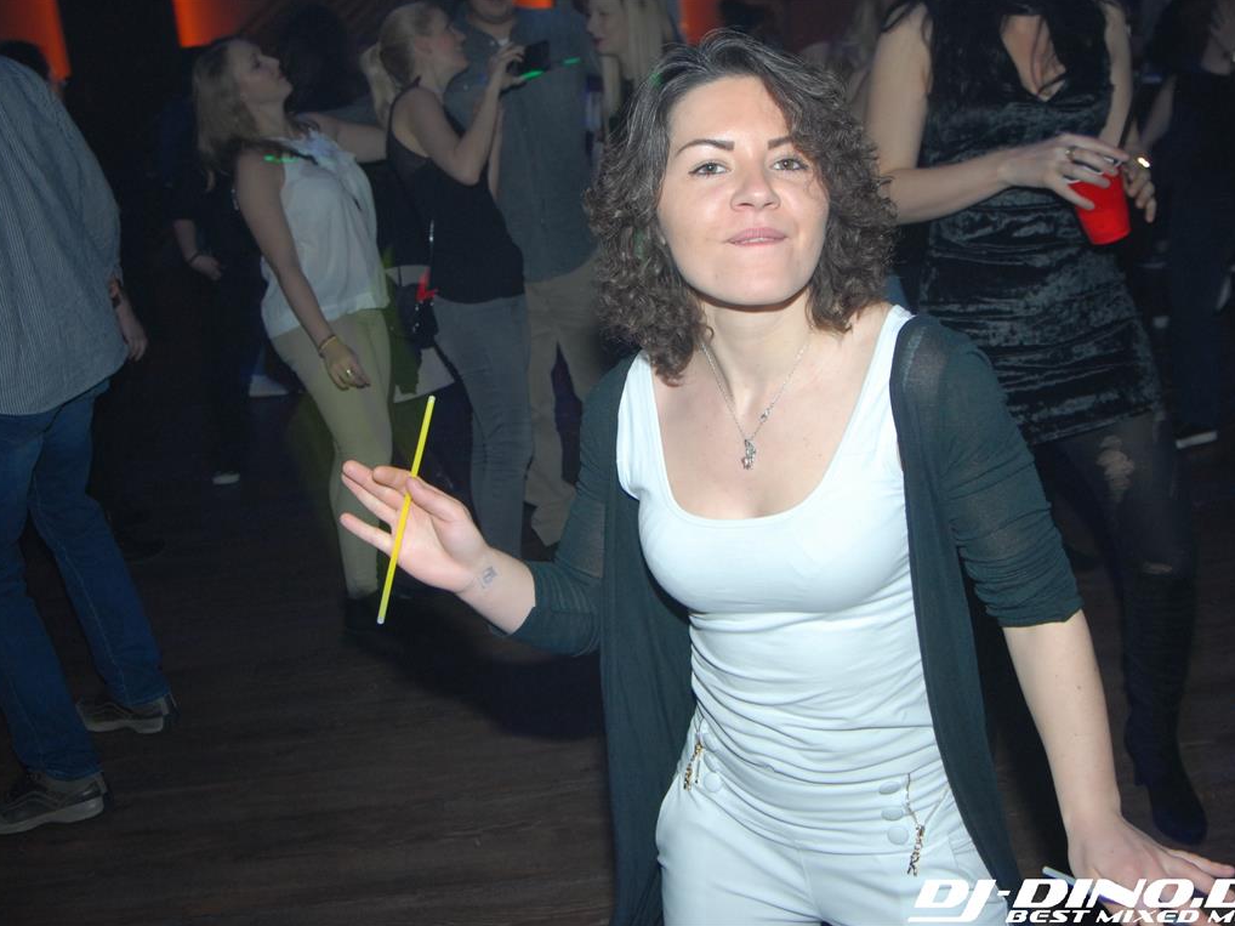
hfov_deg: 47.9
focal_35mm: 39
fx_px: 1391
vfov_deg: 36.8
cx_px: 624
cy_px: 461
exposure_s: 1/6
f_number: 5.6
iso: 400
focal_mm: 24
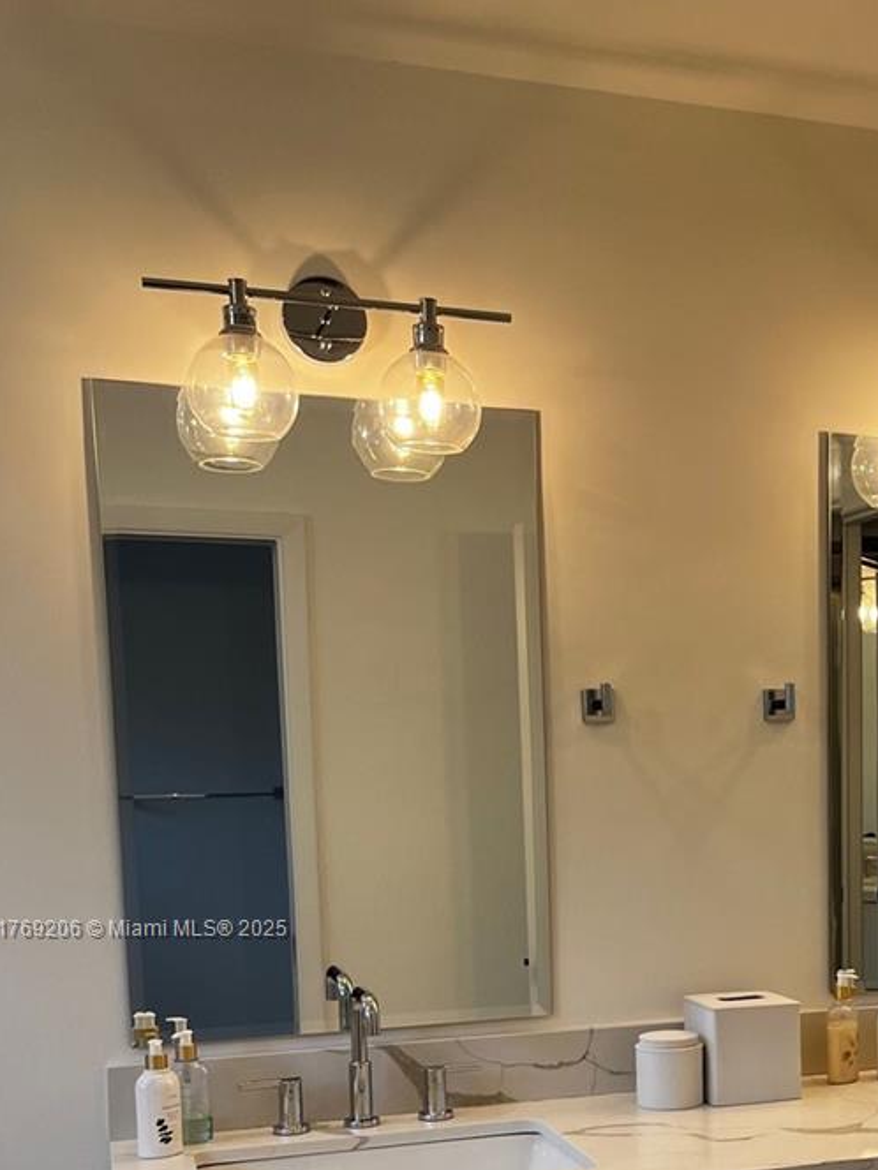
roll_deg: +1.8
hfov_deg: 29.8
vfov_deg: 38.9
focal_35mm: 47
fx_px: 1589
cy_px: 930
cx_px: 758
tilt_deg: -5.9
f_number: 1.6
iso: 125
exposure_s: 1/120
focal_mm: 5.1
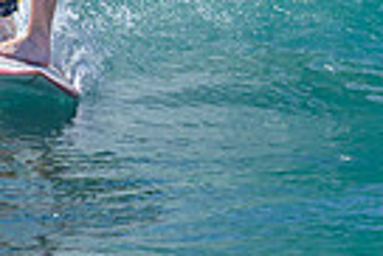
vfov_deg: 0.3
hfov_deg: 0.4
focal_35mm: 4681
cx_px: 296
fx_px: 49853
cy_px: -192
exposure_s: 1/3200
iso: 400
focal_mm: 800
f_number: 6.3
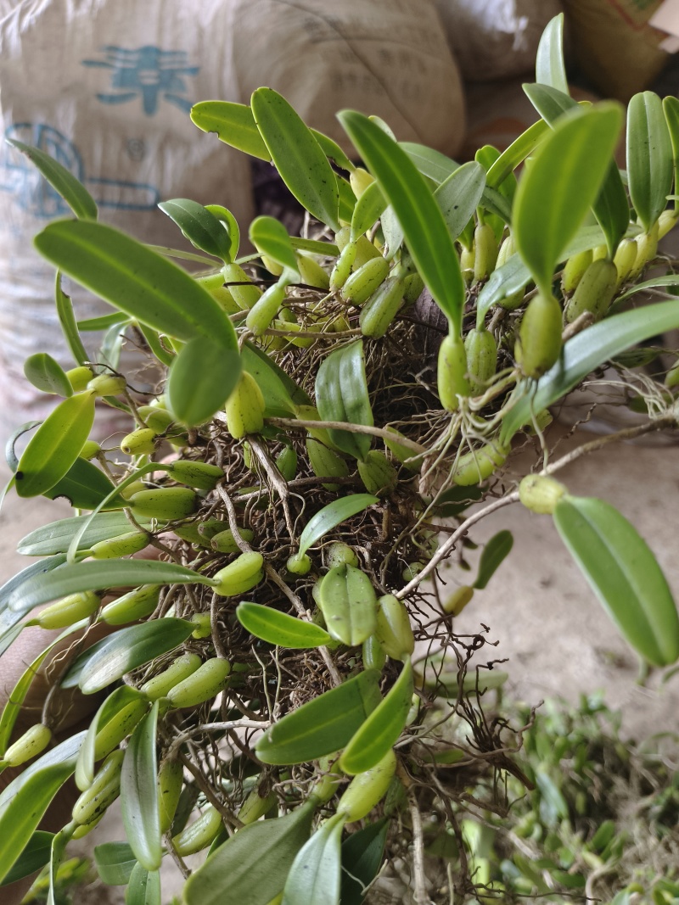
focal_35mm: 25
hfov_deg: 54.9
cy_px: 452
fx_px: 654
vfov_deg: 69.4
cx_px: 340
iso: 485
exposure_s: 1/50
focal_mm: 4.84
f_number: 1.79
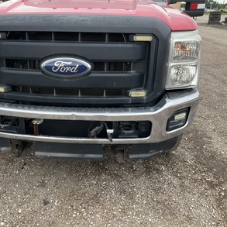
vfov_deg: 47.2
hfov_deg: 46.9
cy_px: 115
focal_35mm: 35
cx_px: 88
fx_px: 260
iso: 25
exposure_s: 1/286
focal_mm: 3
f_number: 1.8
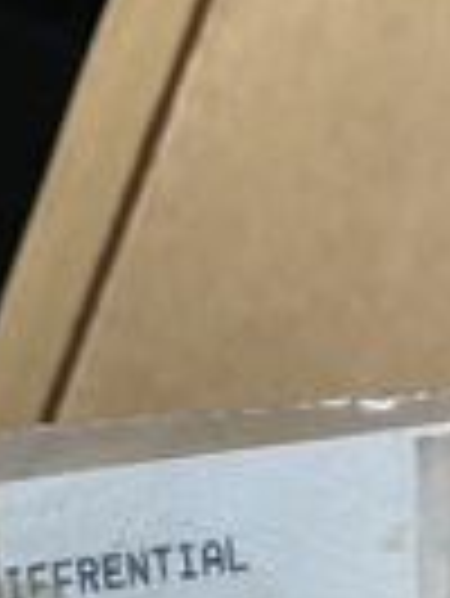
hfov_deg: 15.6
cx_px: 45
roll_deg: -17.7
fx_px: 1627
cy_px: 697
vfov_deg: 19.7
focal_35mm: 94
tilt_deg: -35.5
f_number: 1.8
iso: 100
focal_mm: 4.25
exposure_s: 1/50
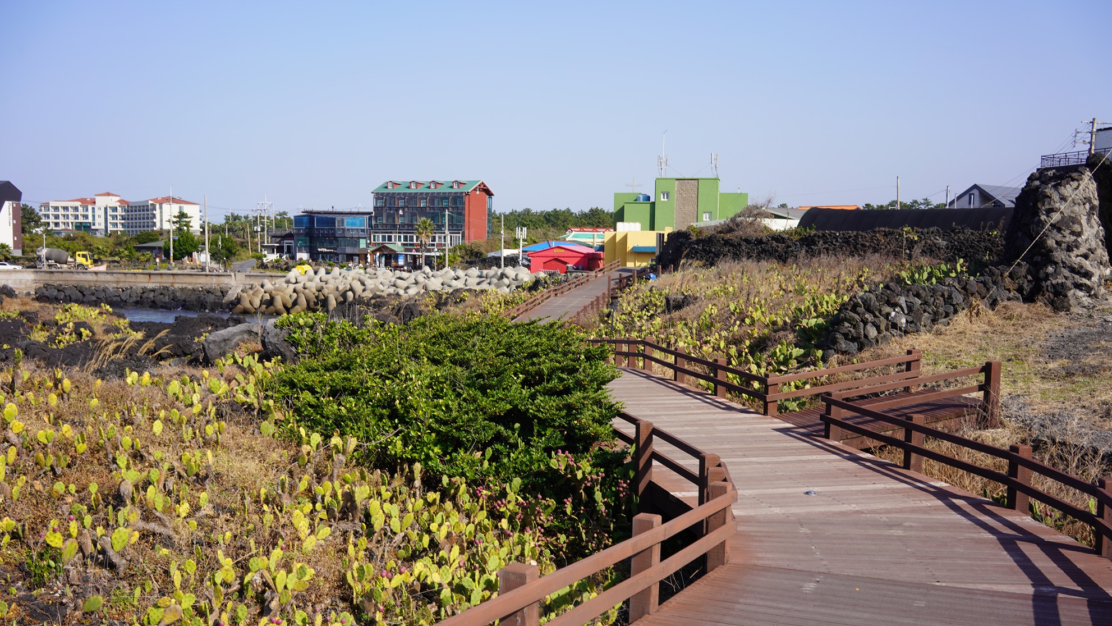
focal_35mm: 37
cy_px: 351
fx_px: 1091
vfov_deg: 32.0
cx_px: 553
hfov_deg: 54.0
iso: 100
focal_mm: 35
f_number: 11
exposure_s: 1/100
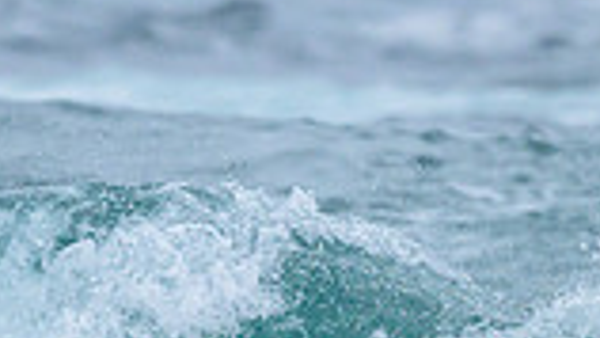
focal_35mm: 4230
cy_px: 630
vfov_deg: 0.3
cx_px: 575
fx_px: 67320
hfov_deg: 0.5
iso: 500
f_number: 6.3
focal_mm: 800
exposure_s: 1/2000
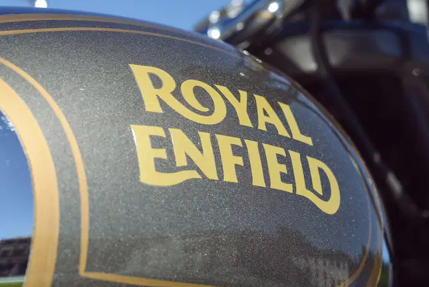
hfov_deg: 21.9
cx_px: 192
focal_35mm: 93
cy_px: 102
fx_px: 1109
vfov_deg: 14.7
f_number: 6.3
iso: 100
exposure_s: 1/500
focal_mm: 50
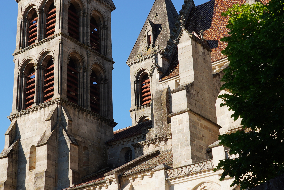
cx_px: 112
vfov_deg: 18.7
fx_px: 576
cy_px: 93
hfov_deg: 27.6
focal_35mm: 73
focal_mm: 28
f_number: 8
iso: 100
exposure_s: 1/160
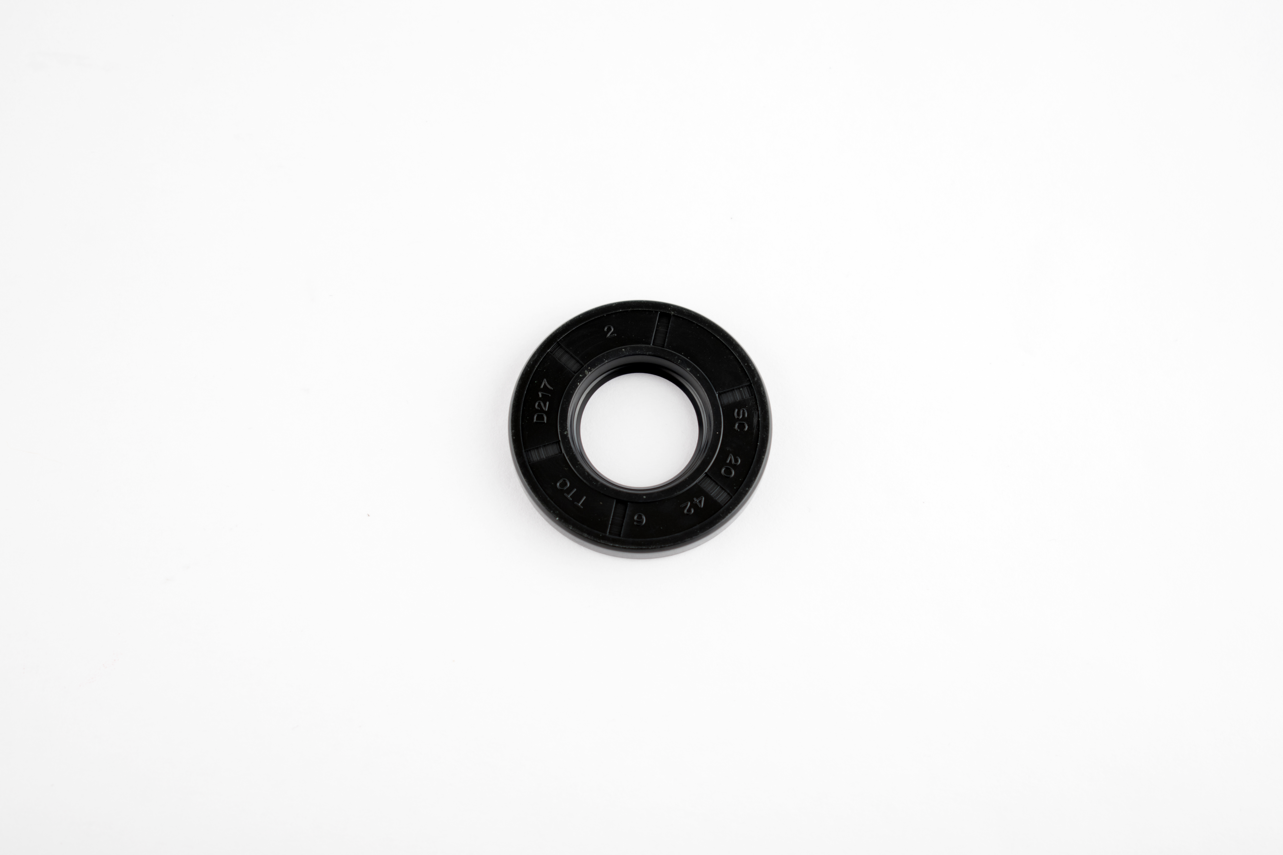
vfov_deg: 16.6
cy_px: 428
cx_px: 642
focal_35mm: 82
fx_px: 2940
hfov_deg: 24.6
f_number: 5.6
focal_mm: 55
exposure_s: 1/25
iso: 100
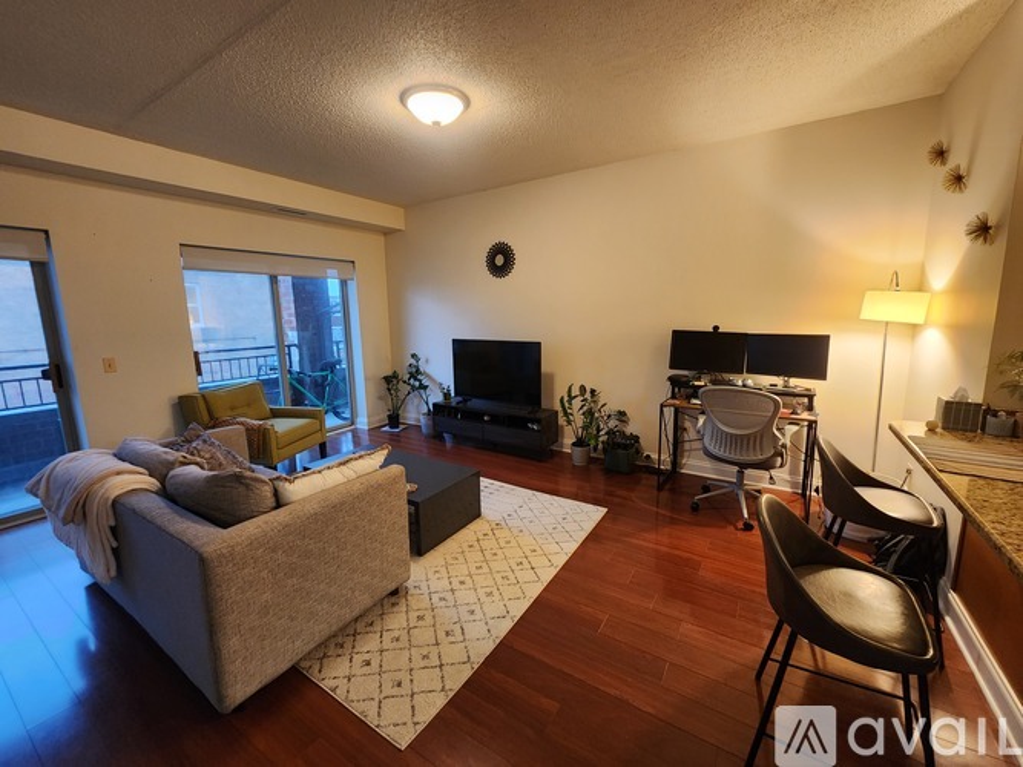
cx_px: 512
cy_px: 384
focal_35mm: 13
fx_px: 384
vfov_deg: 89.9
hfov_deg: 106.2
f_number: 2.2
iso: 320
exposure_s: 1/40
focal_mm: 2.2
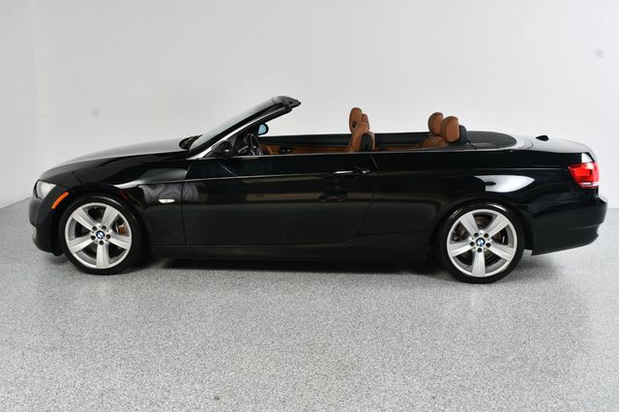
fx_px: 584
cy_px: 206
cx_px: 310
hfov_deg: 55.8
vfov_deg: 38.8
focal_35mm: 34
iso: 100
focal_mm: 23
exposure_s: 1/160
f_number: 9
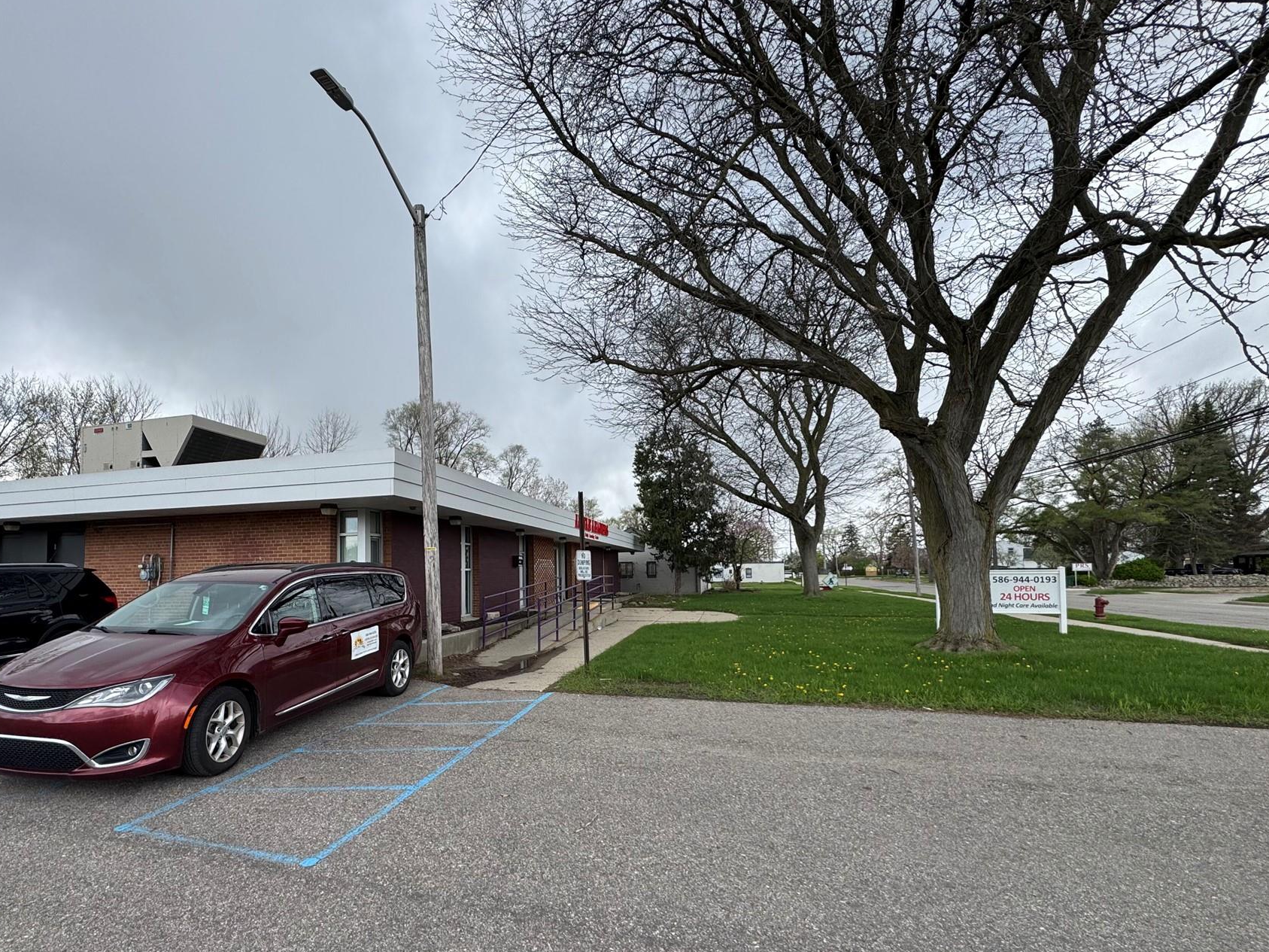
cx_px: 544
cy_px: 546
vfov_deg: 74.3
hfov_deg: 90.4
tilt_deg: +4.4
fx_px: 623
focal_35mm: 17
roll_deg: +0.6
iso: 40
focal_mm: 2.22
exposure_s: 1/664
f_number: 2.2
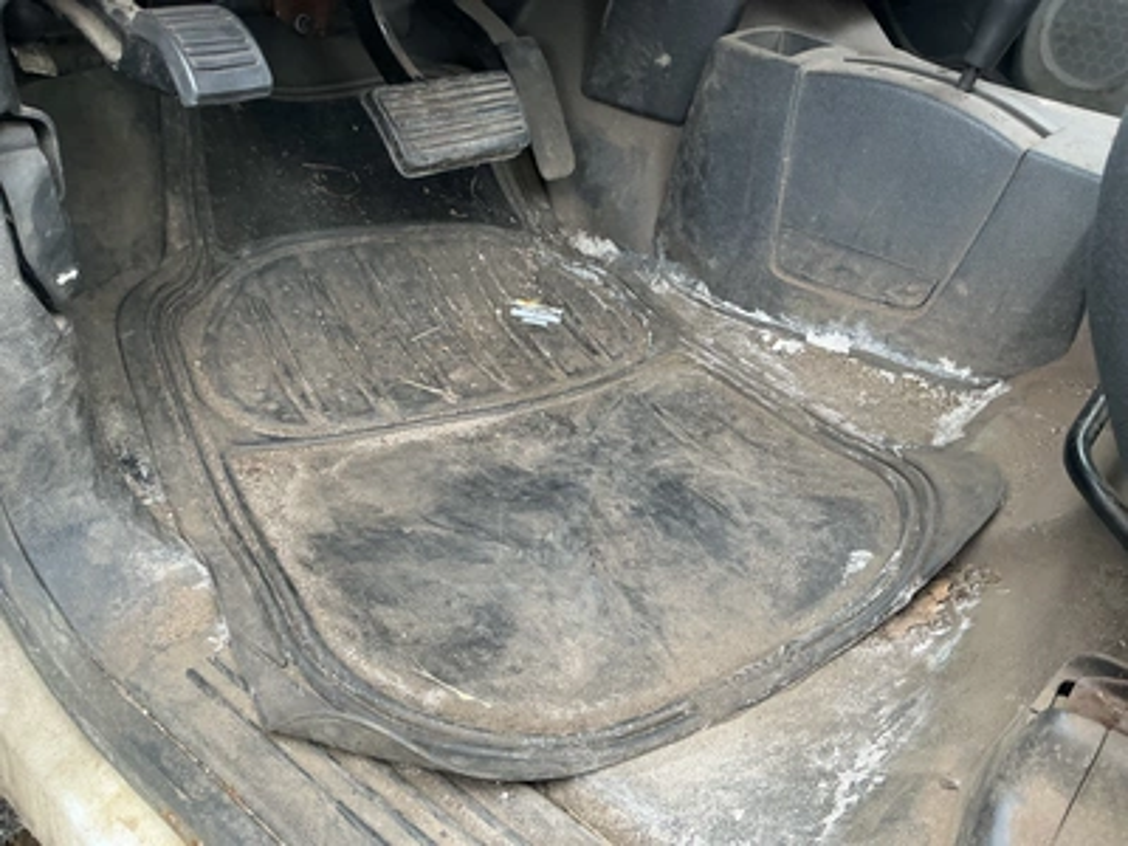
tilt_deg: -33.3
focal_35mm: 28
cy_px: 423
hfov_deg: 63.4
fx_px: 912
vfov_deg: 49.7
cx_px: 564
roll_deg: -6.4
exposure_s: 1/122
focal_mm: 3
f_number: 1.8
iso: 64
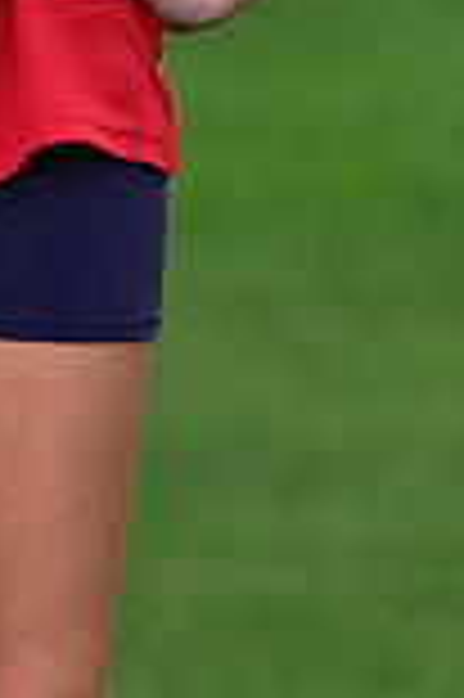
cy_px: -477
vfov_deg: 3.6
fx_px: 10908
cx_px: -83
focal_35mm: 563
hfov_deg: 2.4
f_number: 4.5
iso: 400
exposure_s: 1/320
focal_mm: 150
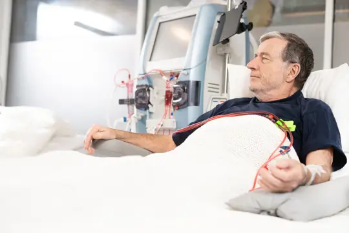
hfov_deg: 39.6
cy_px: 116
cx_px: 174
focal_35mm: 50
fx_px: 485
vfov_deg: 27.0
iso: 100
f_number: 2.8
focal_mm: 50
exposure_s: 1/160
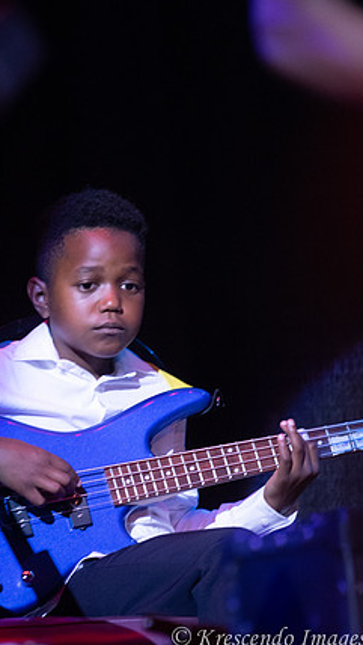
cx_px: 146
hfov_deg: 4.2
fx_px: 4941
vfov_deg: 7.5
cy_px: 324
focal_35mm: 289
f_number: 2.8
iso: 3200
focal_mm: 175
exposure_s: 1/160
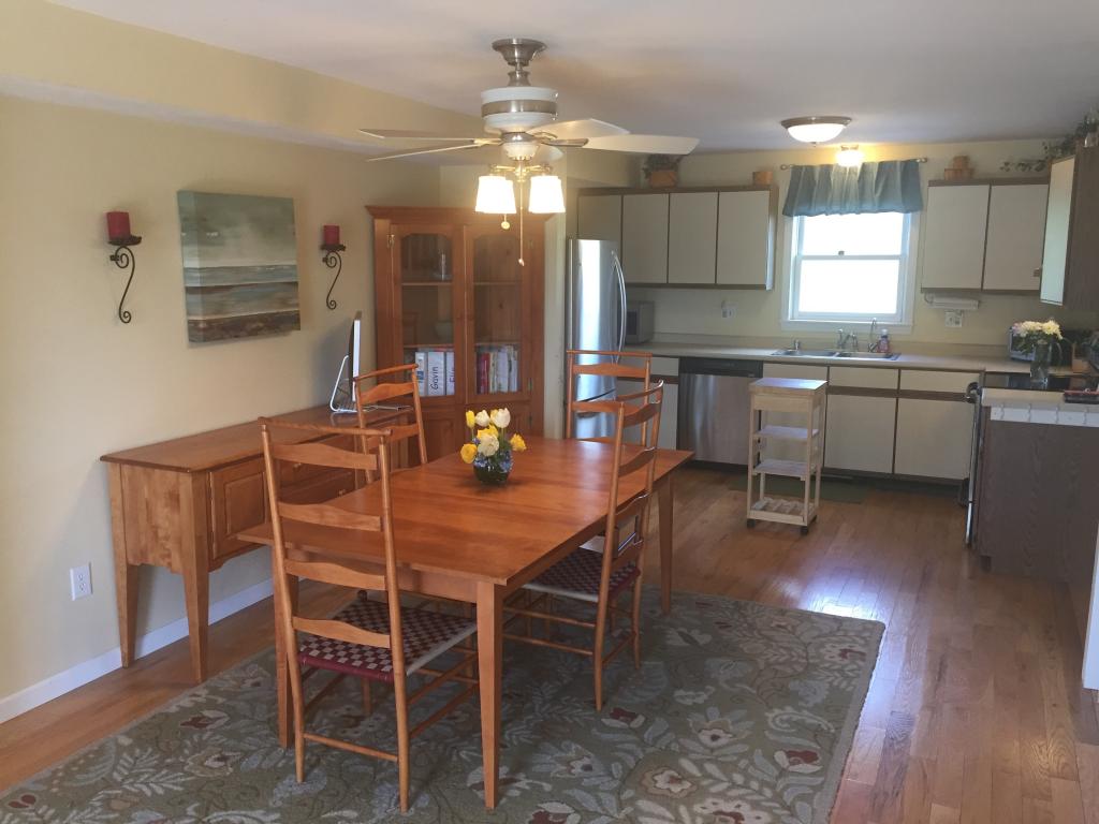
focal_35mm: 29
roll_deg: -0.2
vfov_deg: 48.2
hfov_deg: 61.7
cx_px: 550
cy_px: 412
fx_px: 921
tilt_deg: -8.9
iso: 50
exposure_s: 1/30
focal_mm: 4.15
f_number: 2.2
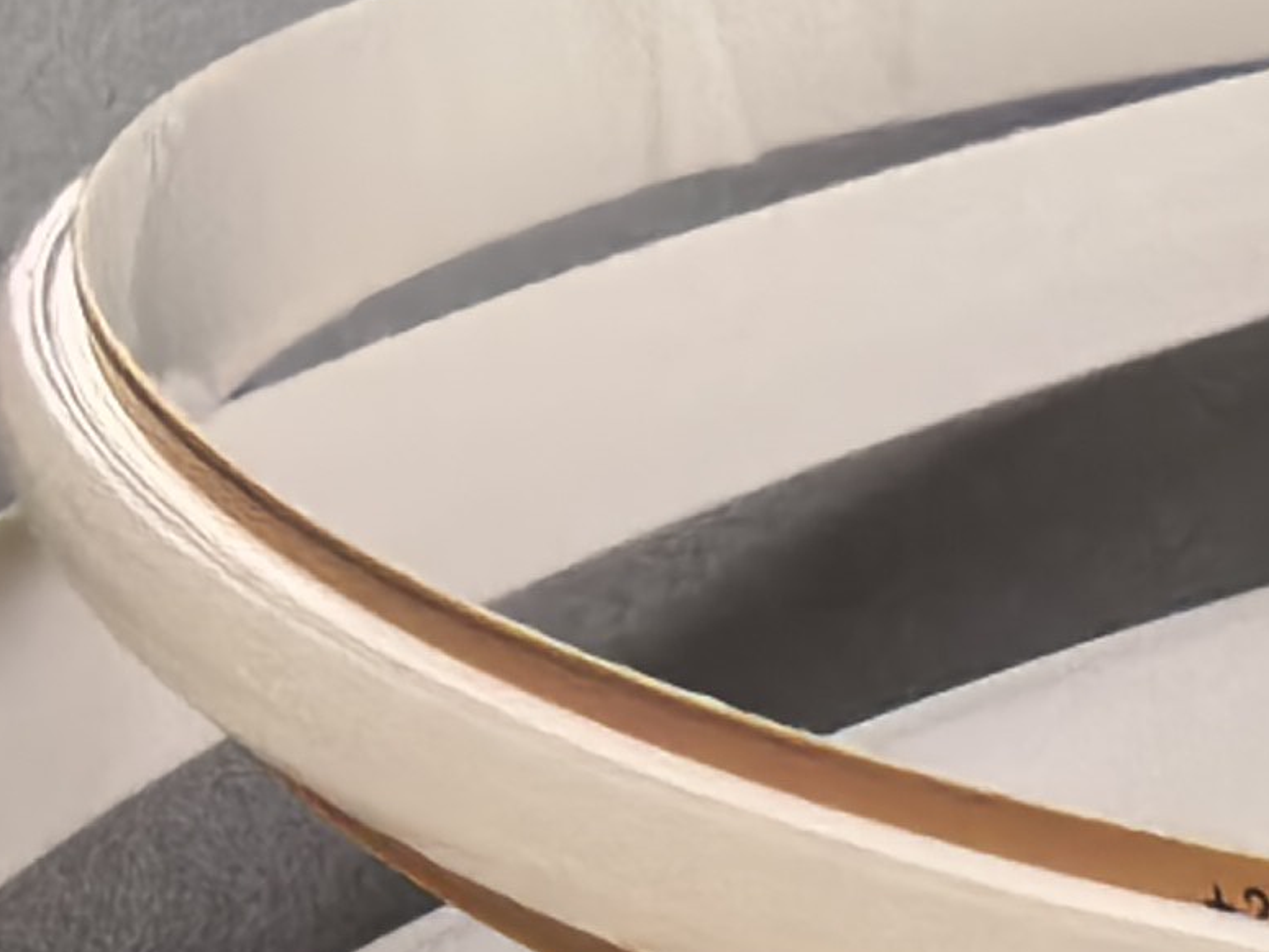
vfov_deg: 10.9
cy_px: 1761
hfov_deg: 12.6
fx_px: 4657
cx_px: 2890
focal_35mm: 127
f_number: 2.2
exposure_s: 1/50
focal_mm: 1.76
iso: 125
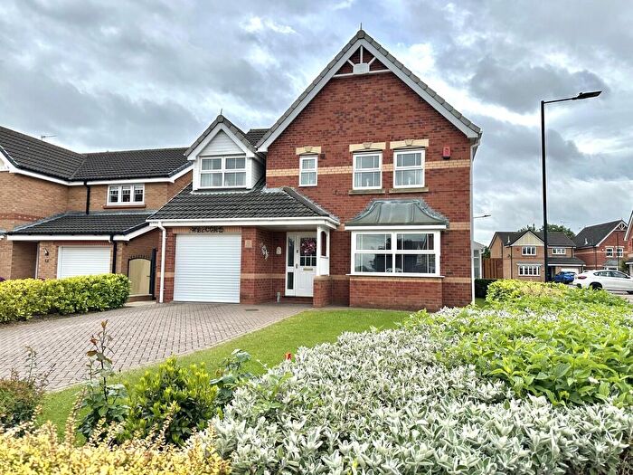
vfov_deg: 56.8
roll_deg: -0.4
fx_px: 439
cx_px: 316
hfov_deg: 71.6
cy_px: 238
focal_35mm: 24
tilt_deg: +4.2
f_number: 1.78
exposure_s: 1/4016
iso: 80
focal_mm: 6.86
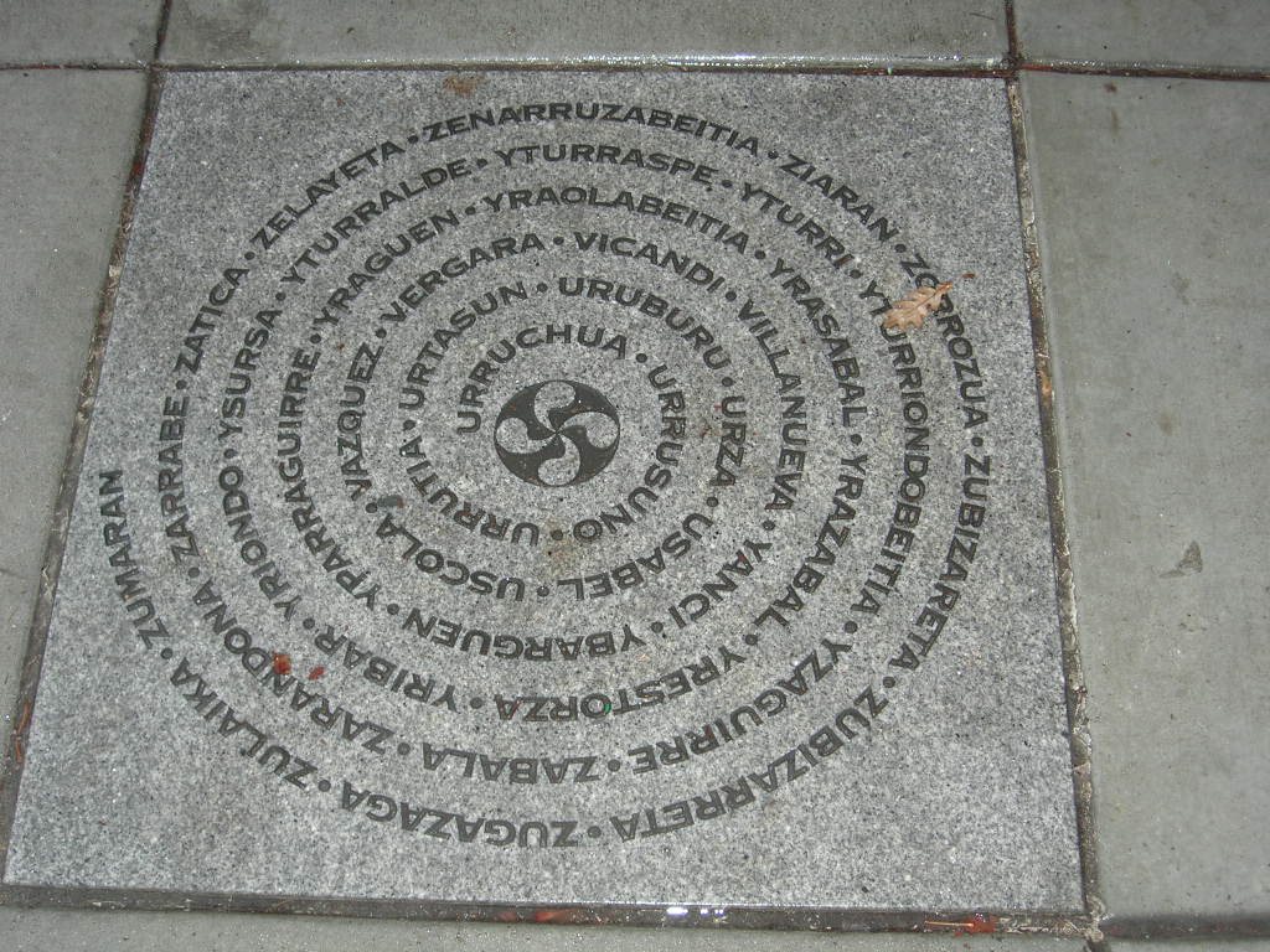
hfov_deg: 37.5
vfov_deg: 28.6
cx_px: 635
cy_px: 476
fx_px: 1871
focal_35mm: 51
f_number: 3.2
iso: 87
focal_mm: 10.6
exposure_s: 1/60.1
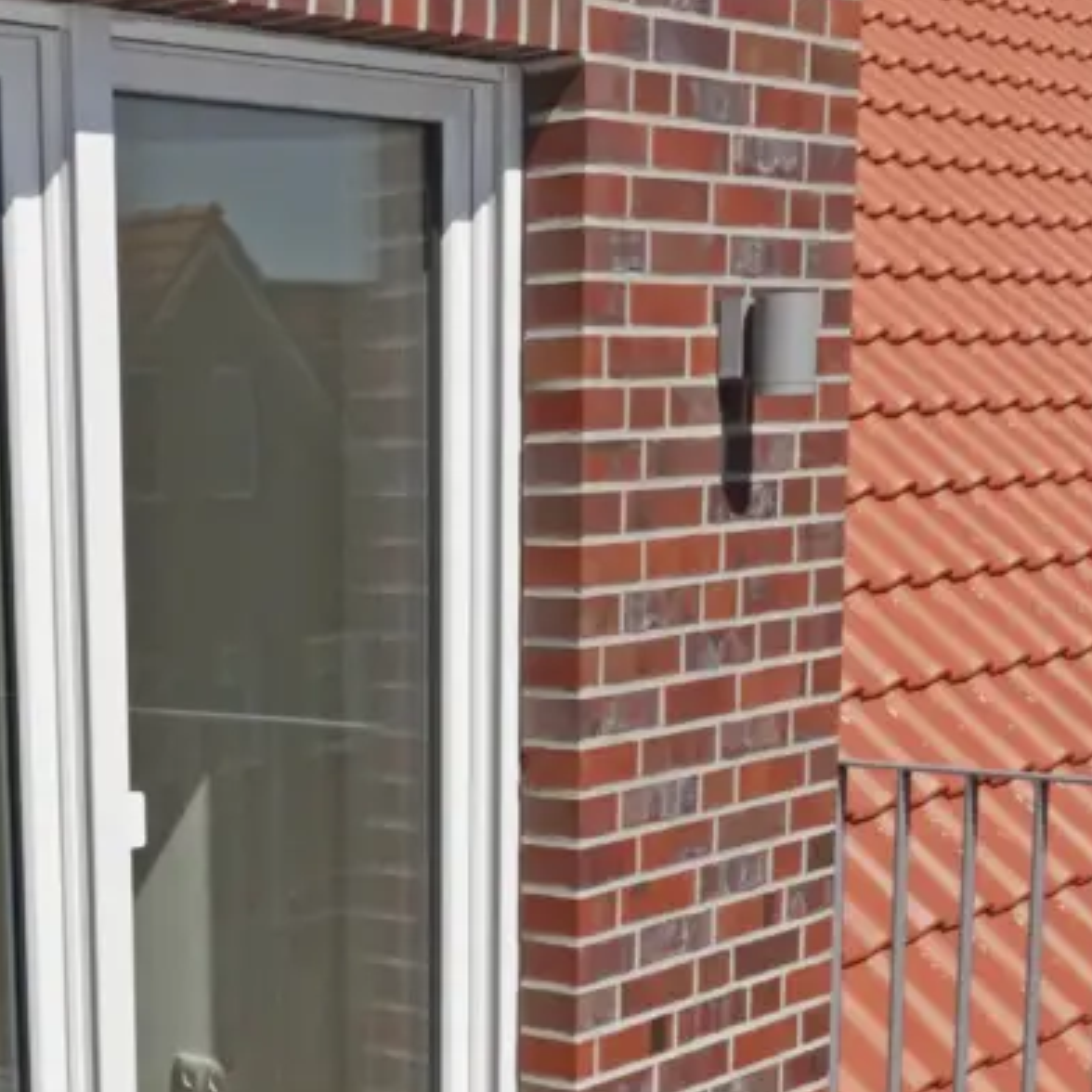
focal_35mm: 65
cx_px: -6
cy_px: 925
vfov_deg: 25.9
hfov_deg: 25.2
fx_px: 2320
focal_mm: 9.14
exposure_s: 1/1000
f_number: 14
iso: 800
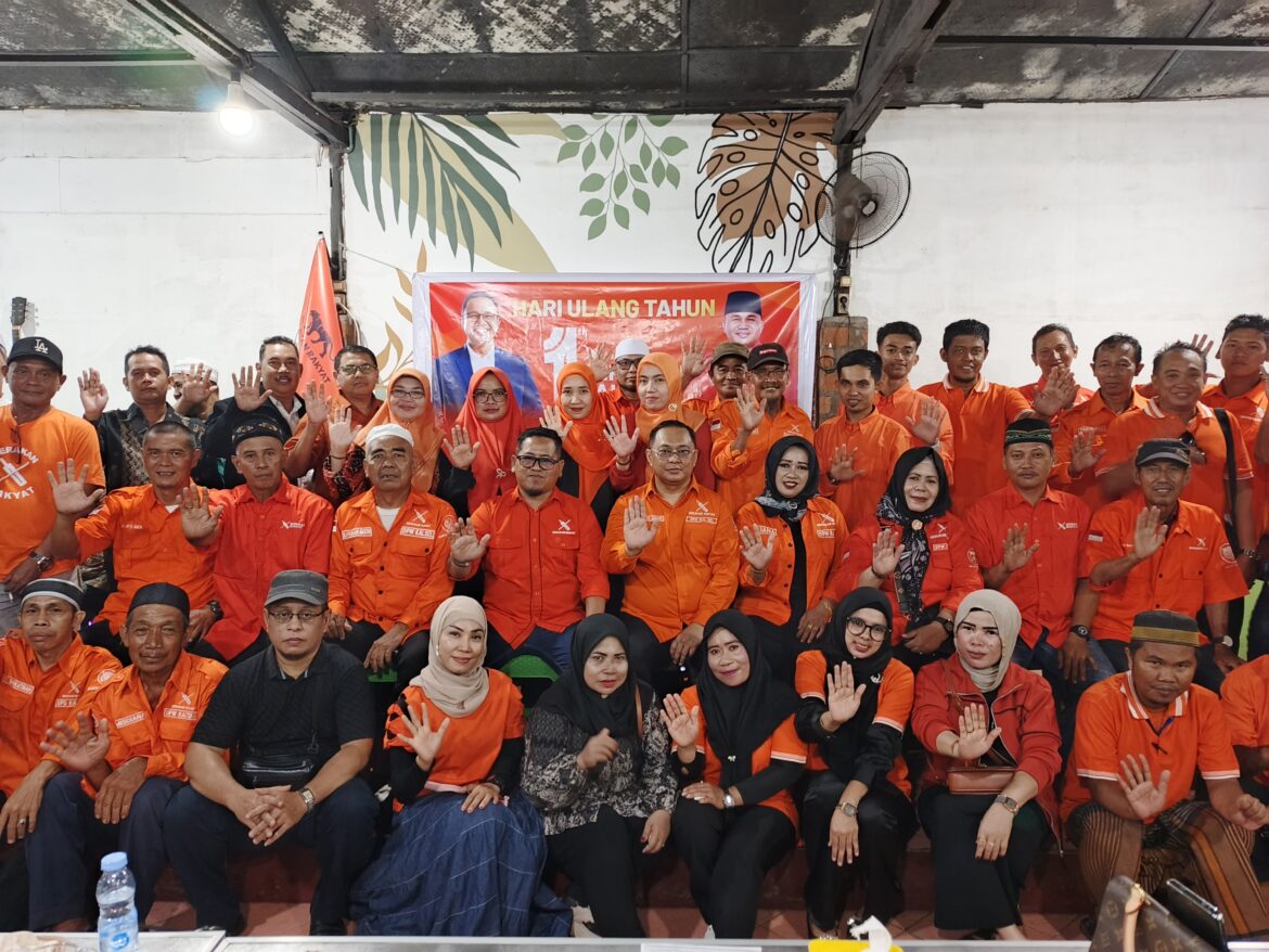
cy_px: 476
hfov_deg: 73.9
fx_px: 843
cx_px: 634
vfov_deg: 58.9
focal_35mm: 23
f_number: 1.8
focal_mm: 5.89
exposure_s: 1/33.3
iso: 2687
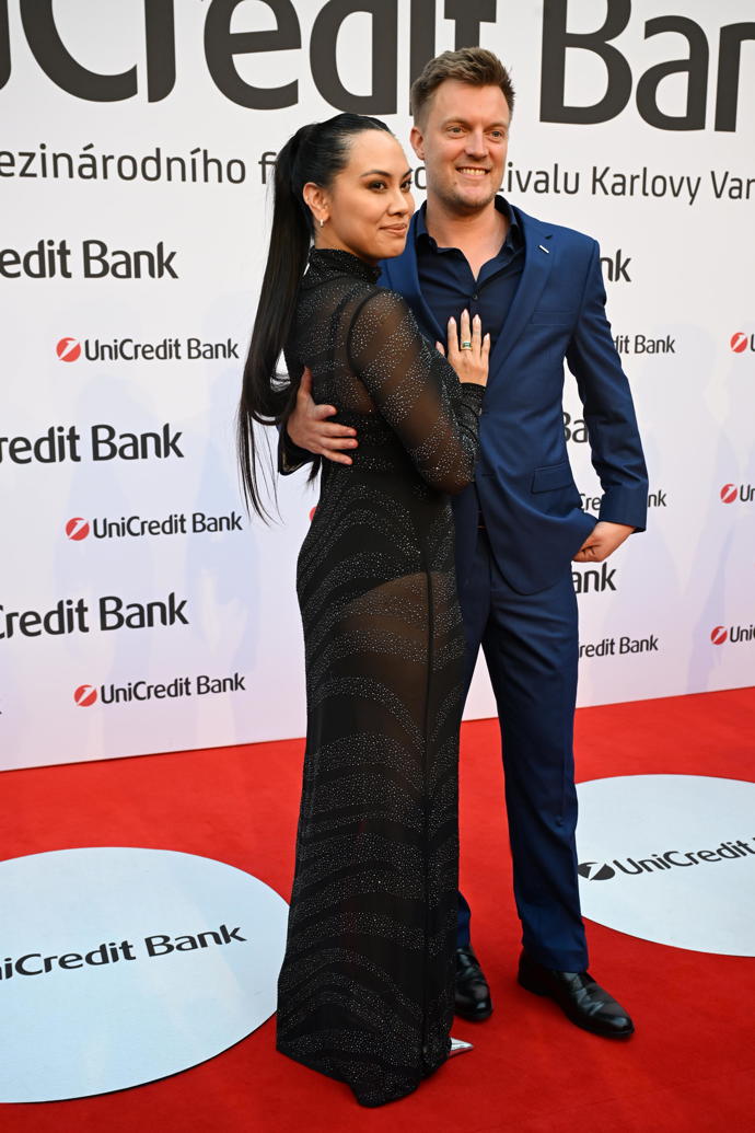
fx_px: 1227
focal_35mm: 39
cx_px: 378
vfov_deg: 49.6
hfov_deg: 34.2
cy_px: 566
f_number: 5
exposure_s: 1/320
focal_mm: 39
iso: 1250
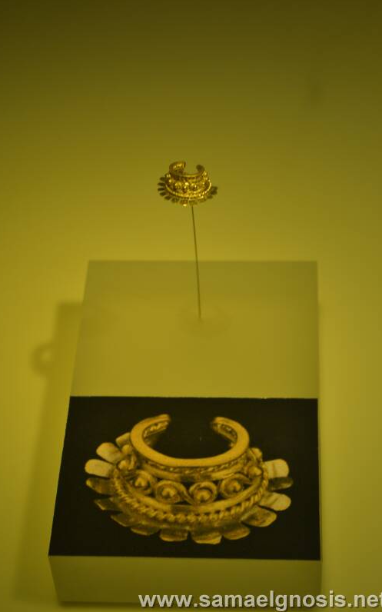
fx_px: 1409
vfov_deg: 24.5
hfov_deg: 15.4
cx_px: 183
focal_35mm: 85
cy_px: 306
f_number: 5.6
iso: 110
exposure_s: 1/15
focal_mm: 55
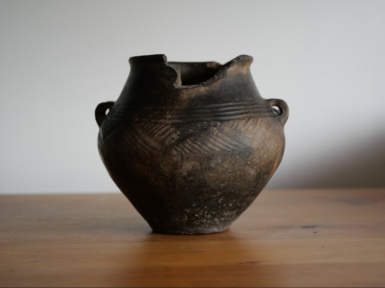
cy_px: 144
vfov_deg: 24.4
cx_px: 192
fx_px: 667
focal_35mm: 60
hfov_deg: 32.2
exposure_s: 1/60
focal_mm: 30
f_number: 2.8
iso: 200
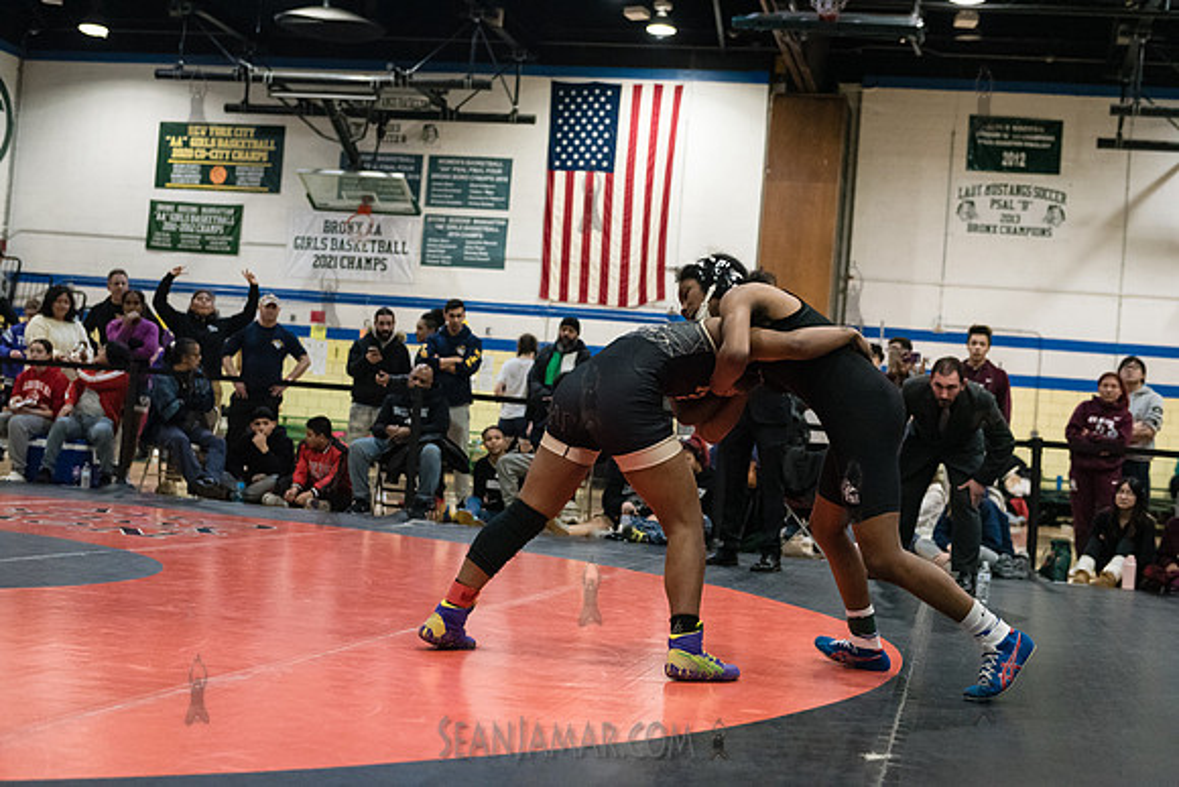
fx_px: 1638
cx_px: 590
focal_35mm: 50
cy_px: 394
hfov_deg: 39.6
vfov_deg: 27.0
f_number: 3.2
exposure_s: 1/500
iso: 8000
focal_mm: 50
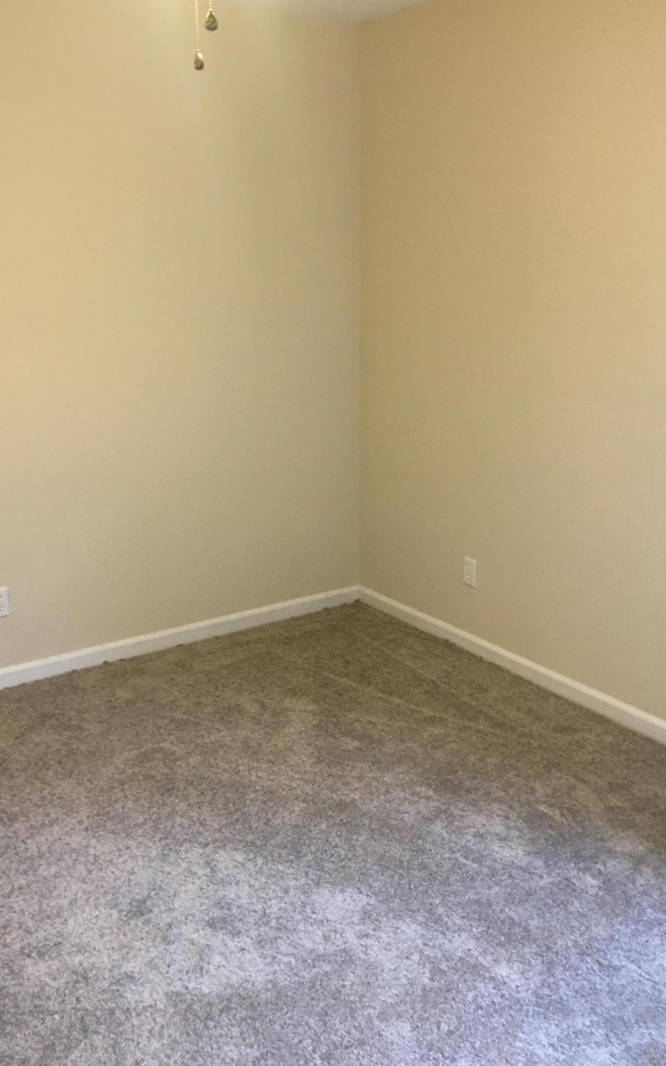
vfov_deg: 55.3
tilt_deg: -15.4
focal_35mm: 35
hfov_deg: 36.3
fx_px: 1017
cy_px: 553
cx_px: 306
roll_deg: +1.9
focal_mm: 4.15
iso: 100
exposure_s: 1/30
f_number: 2.2
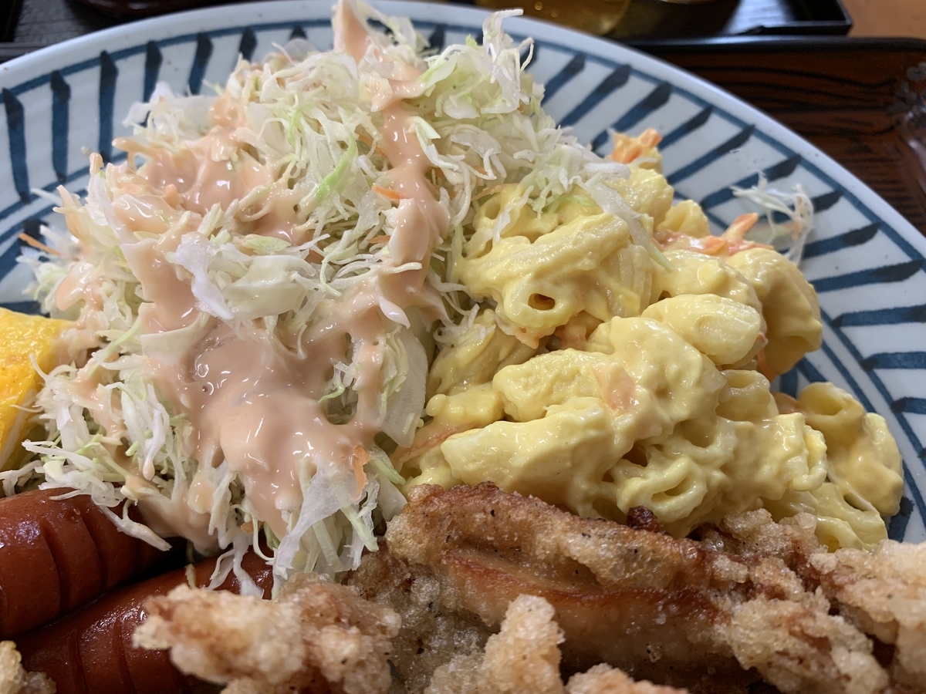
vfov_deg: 53.1
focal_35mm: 26
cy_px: 347
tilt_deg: -61.2
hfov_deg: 67.3
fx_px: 696
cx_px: 463
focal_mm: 4.25
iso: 100
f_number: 1.8
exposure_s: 1/70
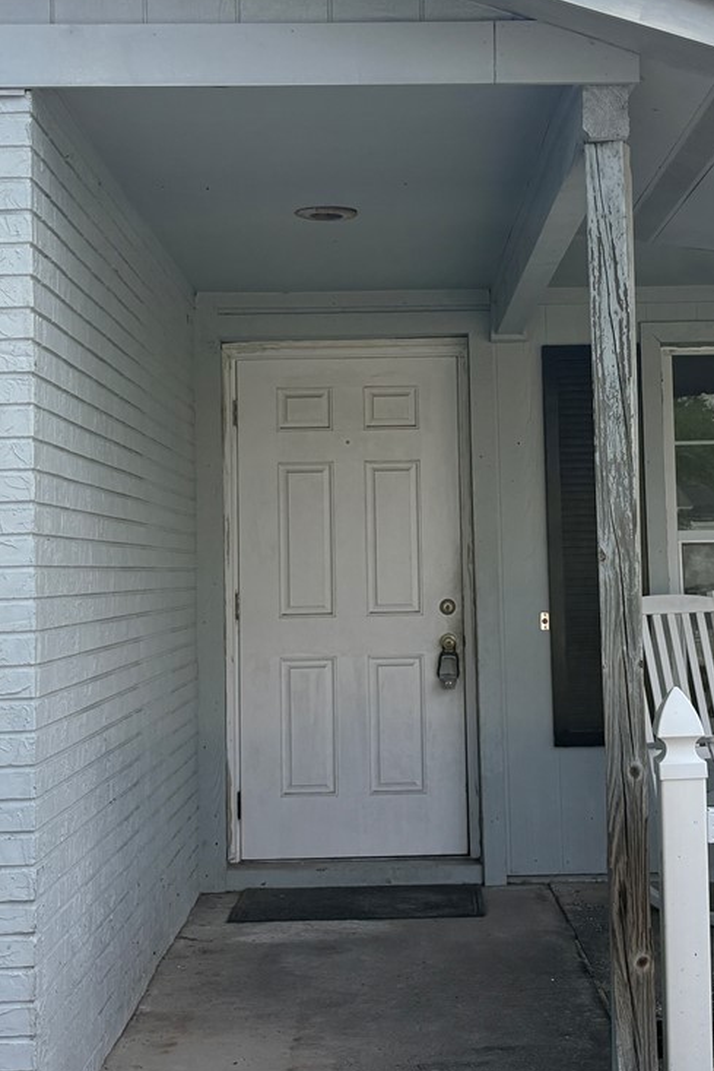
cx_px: 409
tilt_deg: +3.6
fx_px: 1754
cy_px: 435
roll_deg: +1.8
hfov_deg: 23.0
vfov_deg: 33.8
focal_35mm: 59
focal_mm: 5.96
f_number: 1.6
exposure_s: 1/3623
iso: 64
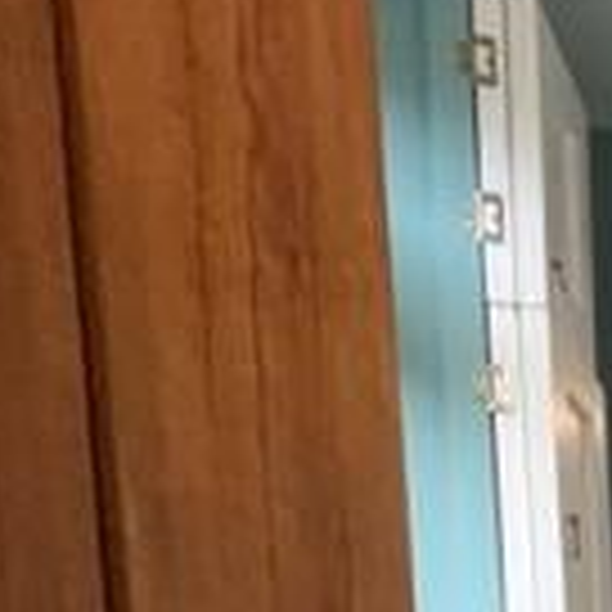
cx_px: 1336
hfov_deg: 17.2
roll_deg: +0.2
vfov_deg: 24.8
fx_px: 1080
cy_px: 904
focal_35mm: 54
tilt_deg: -6.3
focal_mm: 1.57
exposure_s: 1/50
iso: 160
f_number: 1.8
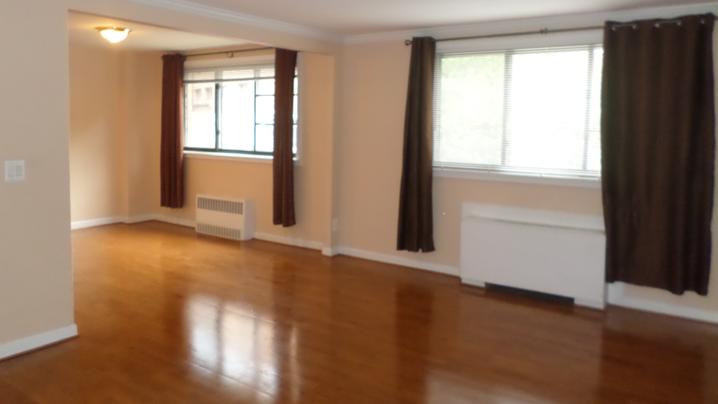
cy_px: 163
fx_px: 533
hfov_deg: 67.9
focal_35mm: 28
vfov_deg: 41.3
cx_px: 360
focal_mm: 4.5
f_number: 2.5
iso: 320
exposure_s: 1/30
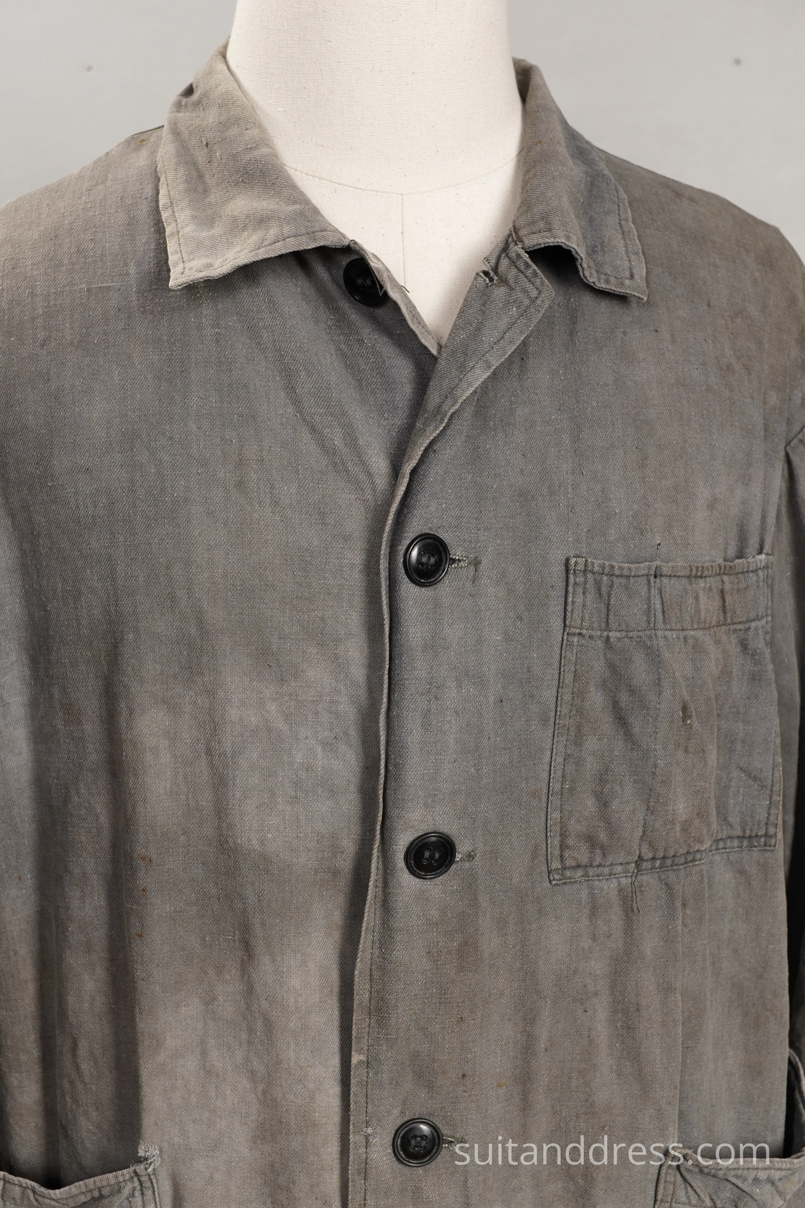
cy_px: 604
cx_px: 402
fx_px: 1610
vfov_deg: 41.1
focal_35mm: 48
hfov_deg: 28.1
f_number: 5.6
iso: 250
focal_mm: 32
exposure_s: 1/25
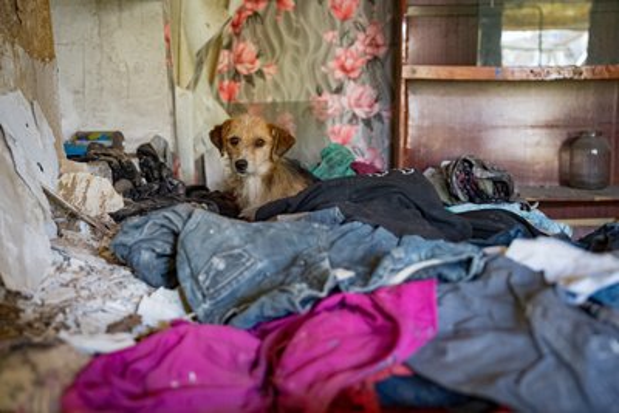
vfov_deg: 32.7
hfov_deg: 47.4
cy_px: 206
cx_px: 310
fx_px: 705
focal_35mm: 41
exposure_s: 1/200
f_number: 2.8
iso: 8000
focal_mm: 41
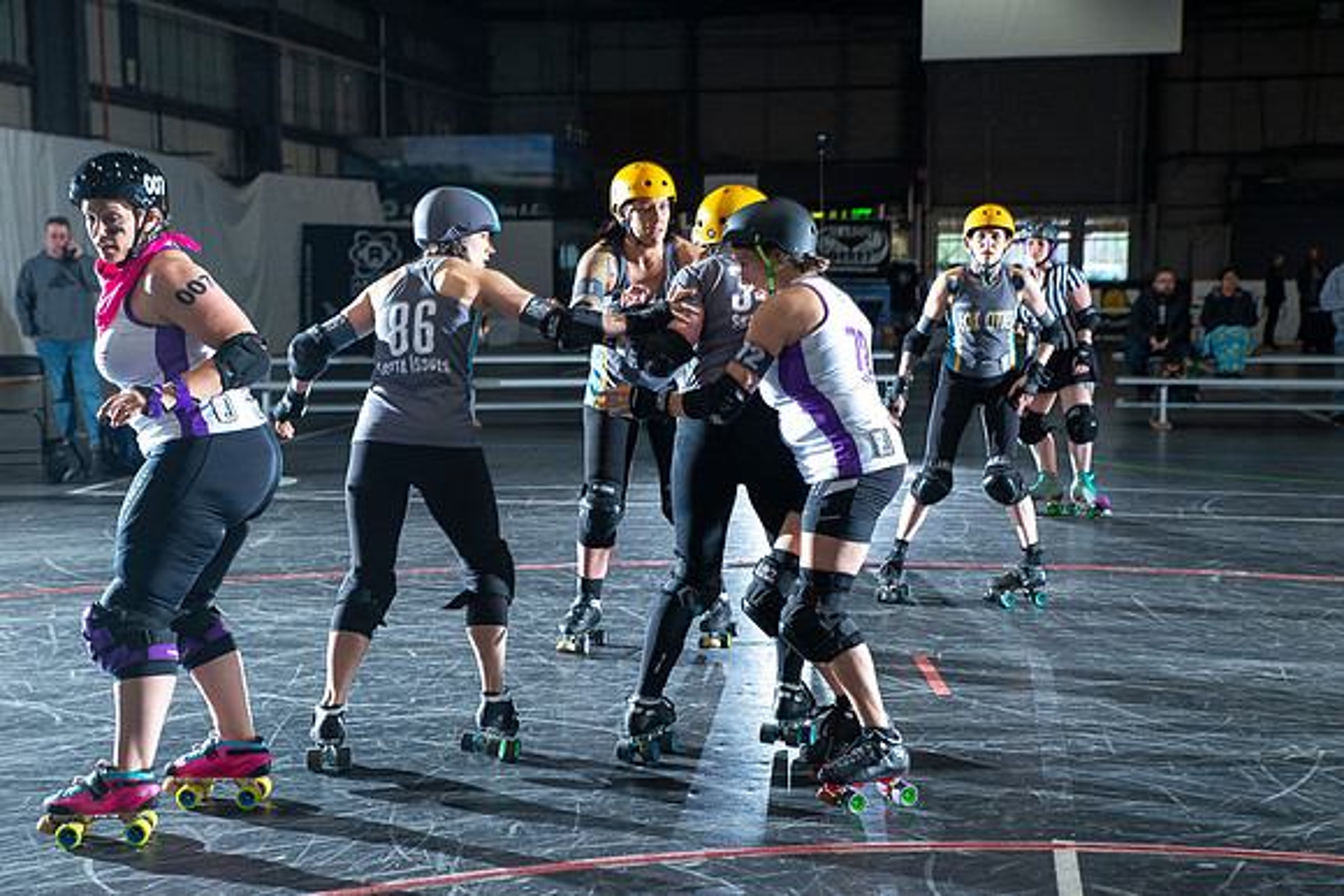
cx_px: 672
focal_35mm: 48
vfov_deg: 28.1
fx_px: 1792
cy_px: 448
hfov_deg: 41.1
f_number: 7.1
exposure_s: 1/160
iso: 800
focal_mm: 48
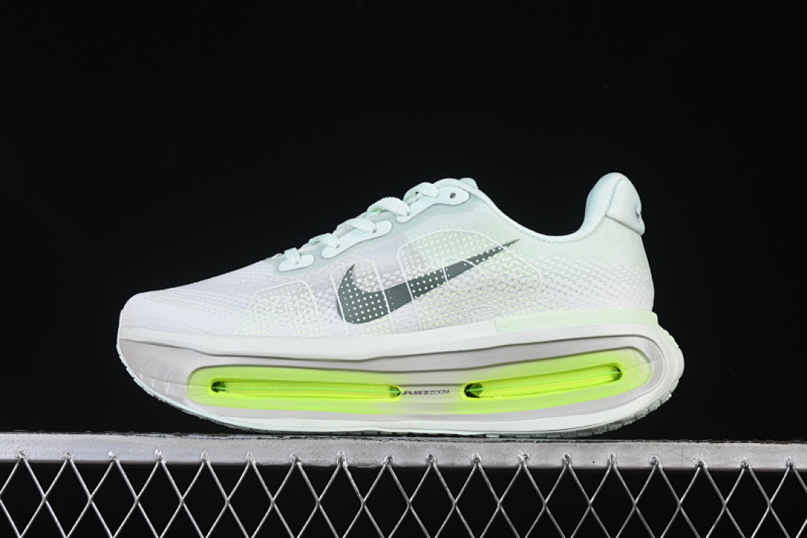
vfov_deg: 18.2
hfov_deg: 27.0
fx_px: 1681
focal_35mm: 75
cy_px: 269
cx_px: 404
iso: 160
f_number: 8
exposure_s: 1/80
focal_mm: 50
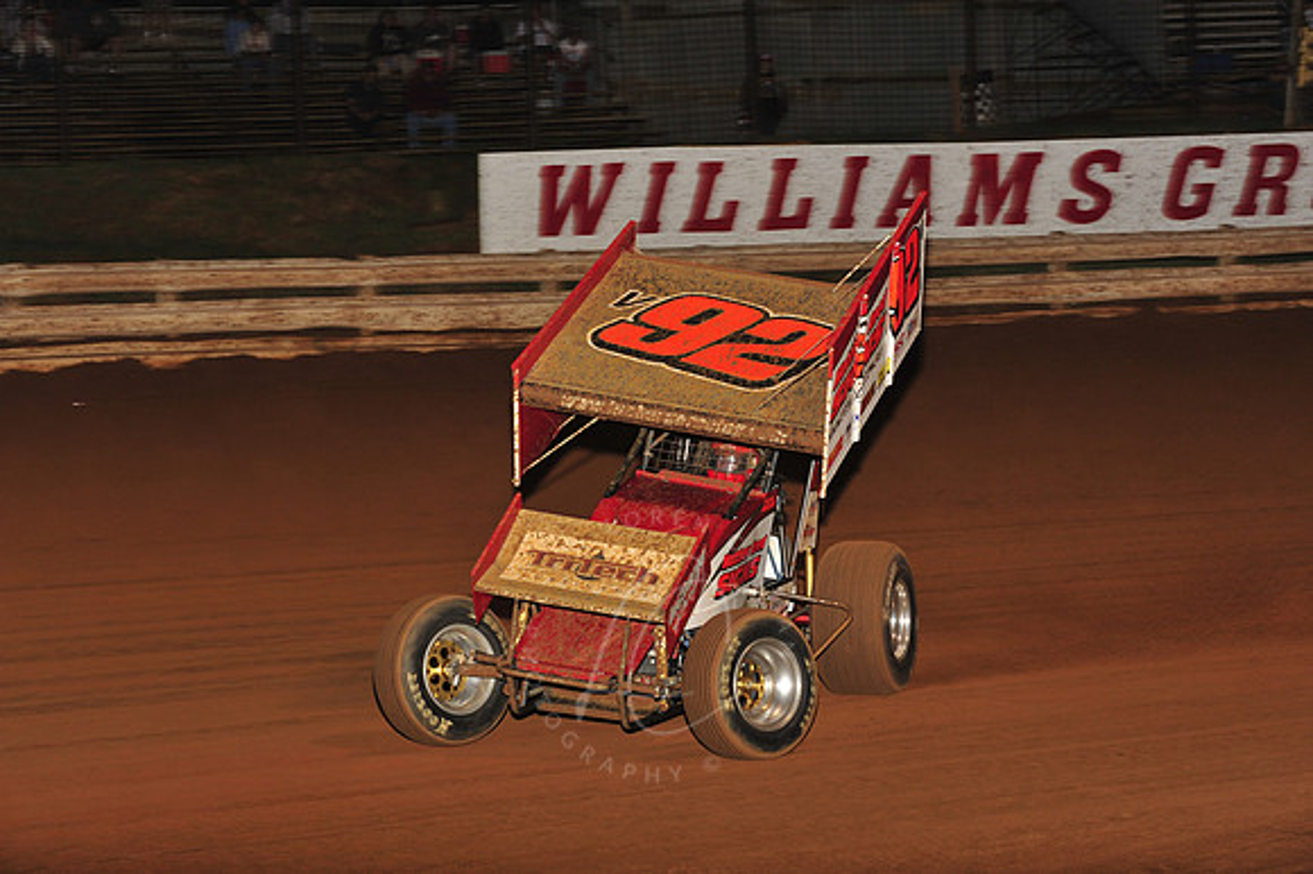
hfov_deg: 20.4
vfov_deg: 13.7
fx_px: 3645
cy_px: 437
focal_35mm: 100
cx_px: 656
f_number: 7.1
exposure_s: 1/320
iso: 1000
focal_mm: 100
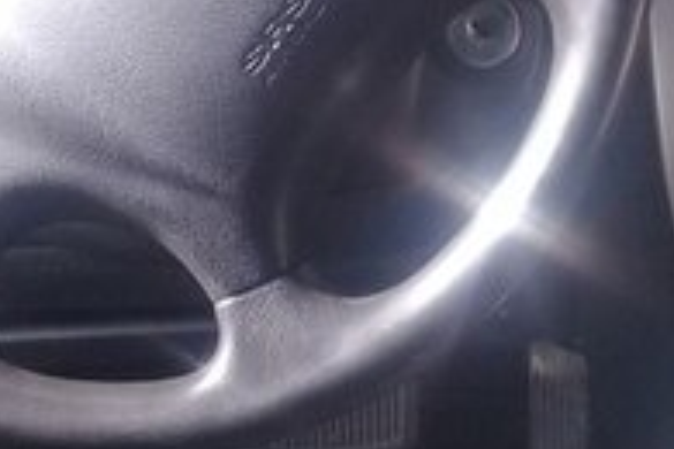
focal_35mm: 109
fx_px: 2041
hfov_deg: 18.4
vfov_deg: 12.2
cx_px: 626
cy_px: -143
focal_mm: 3.3
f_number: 2.2
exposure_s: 1/150
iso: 50
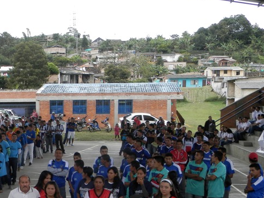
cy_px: 155
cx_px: 28
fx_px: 495
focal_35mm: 65
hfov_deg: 28.7
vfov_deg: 22.3
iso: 80
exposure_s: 1/160
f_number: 3.3
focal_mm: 6.1
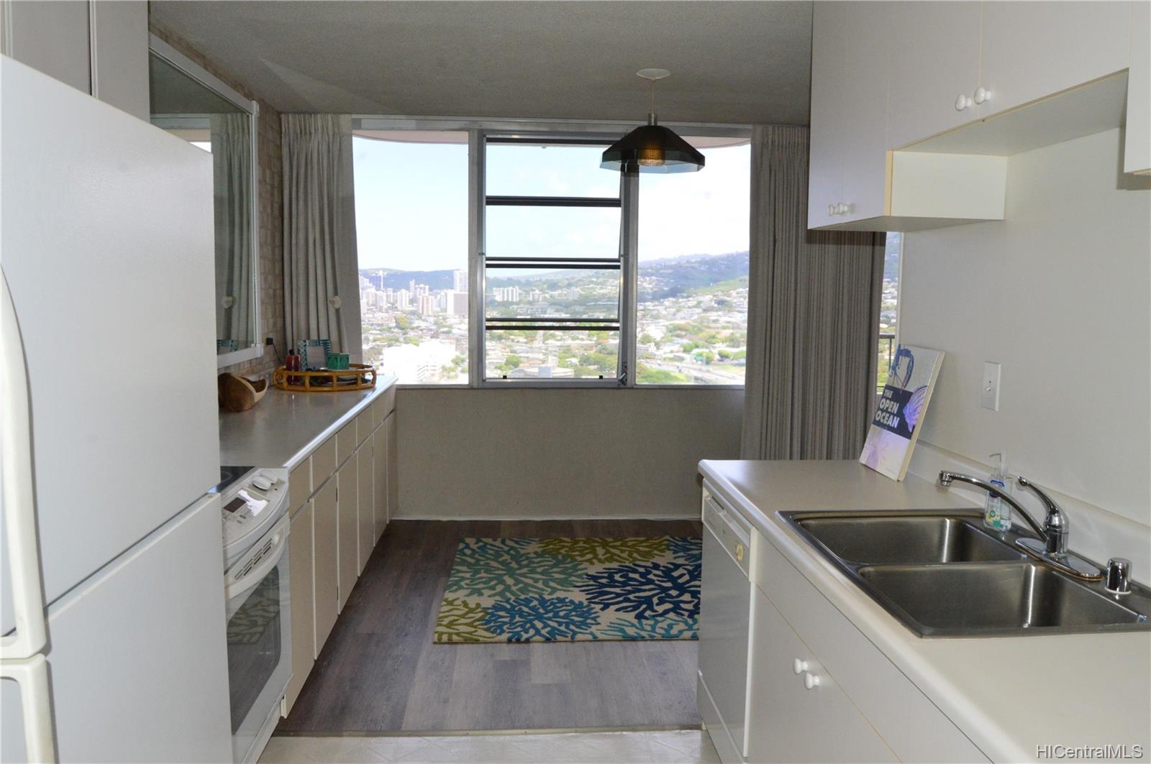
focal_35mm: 27
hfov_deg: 67.4
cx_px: 576
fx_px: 862
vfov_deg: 47.8
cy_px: 382
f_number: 14
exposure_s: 1/200
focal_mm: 18
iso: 1600
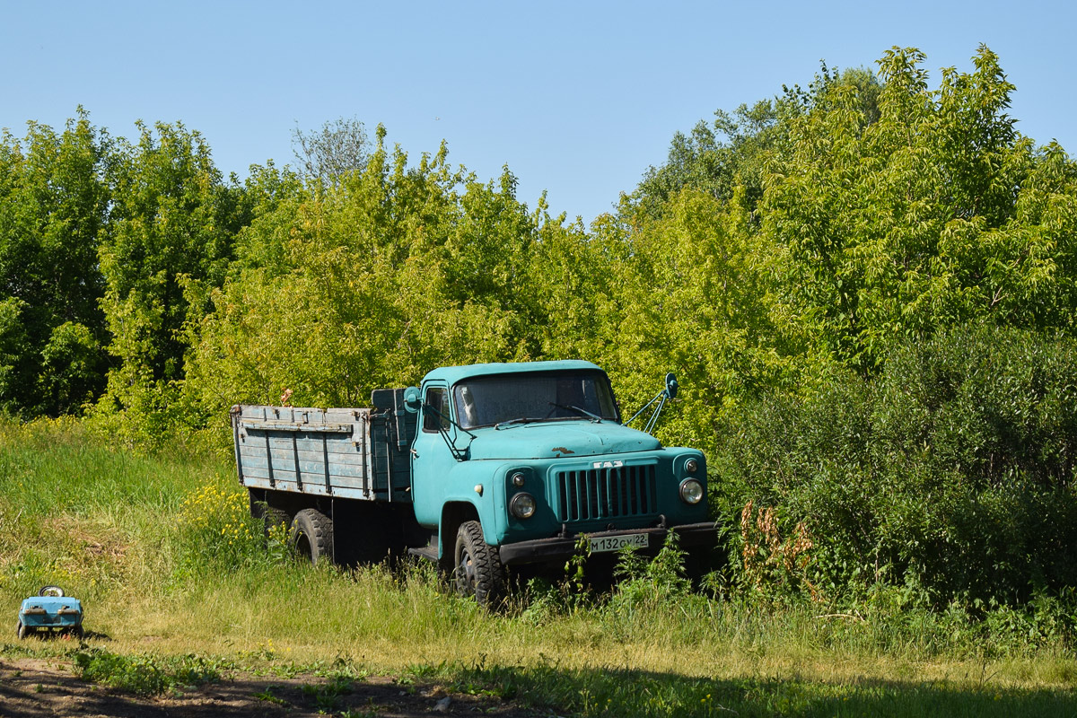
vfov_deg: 16.6
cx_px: 538
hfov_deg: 24.6
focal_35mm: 82
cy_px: 359
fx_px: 2468
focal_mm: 55
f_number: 5.6
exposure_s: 1/1000
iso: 200
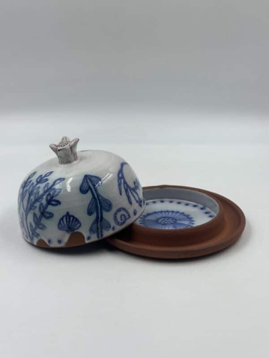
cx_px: 134
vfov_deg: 39.7
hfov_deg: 30.3
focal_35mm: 48
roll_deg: -1.4
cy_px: 179
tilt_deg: -22.4
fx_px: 497
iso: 64
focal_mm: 6.86
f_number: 1.78
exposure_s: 1/546
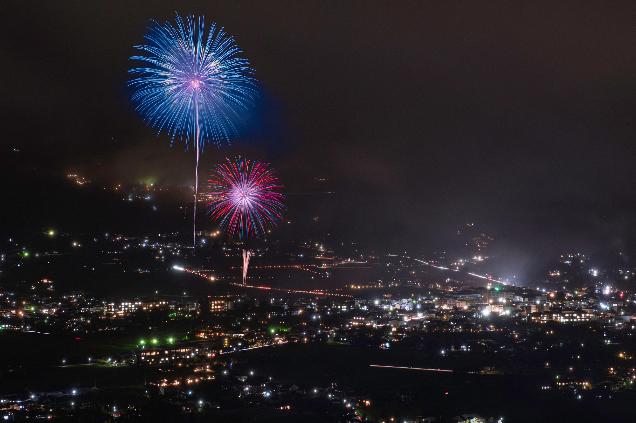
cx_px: 318
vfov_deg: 19.4
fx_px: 1236
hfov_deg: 28.9
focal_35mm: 70
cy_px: 212
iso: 100
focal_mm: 70
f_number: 14
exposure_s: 10
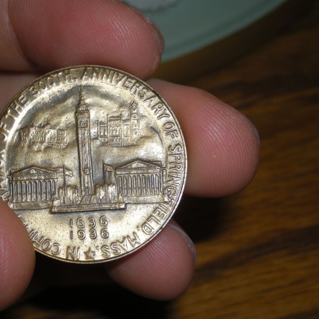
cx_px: 96
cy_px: 163
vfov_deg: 18.1
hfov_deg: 18.0
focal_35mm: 96
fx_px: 1001
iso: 50
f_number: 7.8
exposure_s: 1/60
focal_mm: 12.3
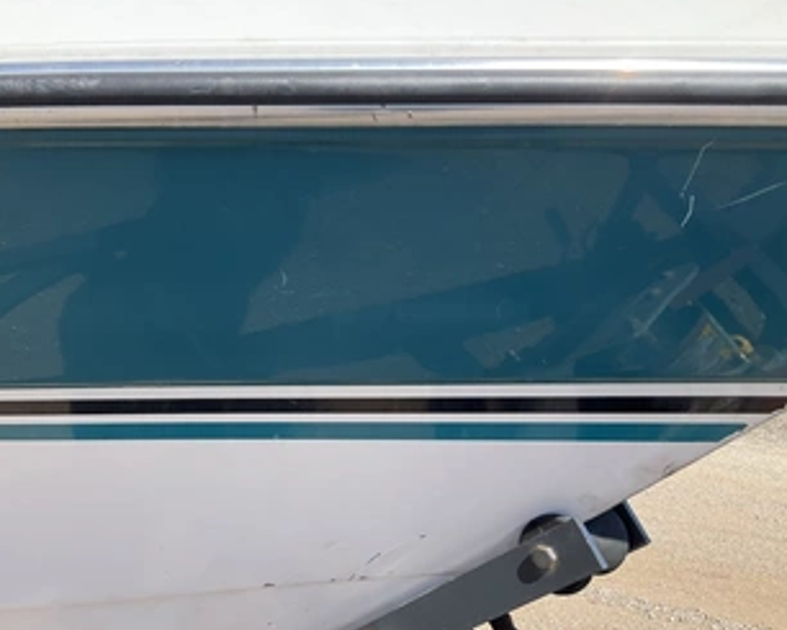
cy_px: 370
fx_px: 862
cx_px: 319
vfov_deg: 40.0
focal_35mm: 37
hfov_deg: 48.8
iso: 25
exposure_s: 1/749
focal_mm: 3
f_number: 1.8
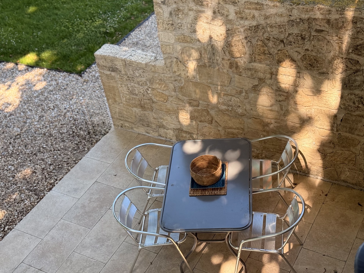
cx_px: 182
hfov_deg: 39.7
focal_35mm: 48
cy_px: 136
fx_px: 505
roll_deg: +9.3
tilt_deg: -38.6
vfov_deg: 30.3
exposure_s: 1/396
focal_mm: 6.76
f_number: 1.78
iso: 80
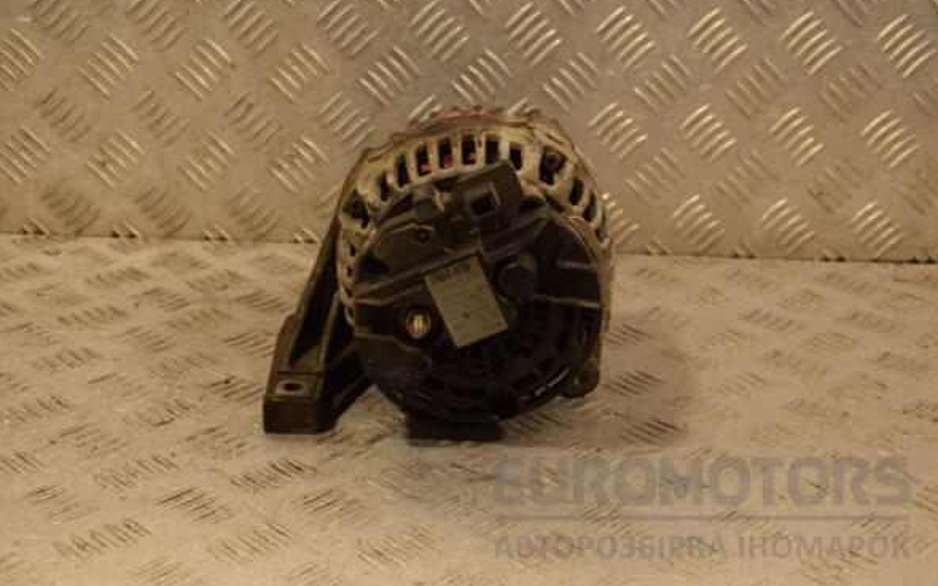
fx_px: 1394
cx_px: 463
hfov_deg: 37.2
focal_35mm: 55
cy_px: 269
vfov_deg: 23.7
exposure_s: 1/160
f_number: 6.3
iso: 800
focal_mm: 35
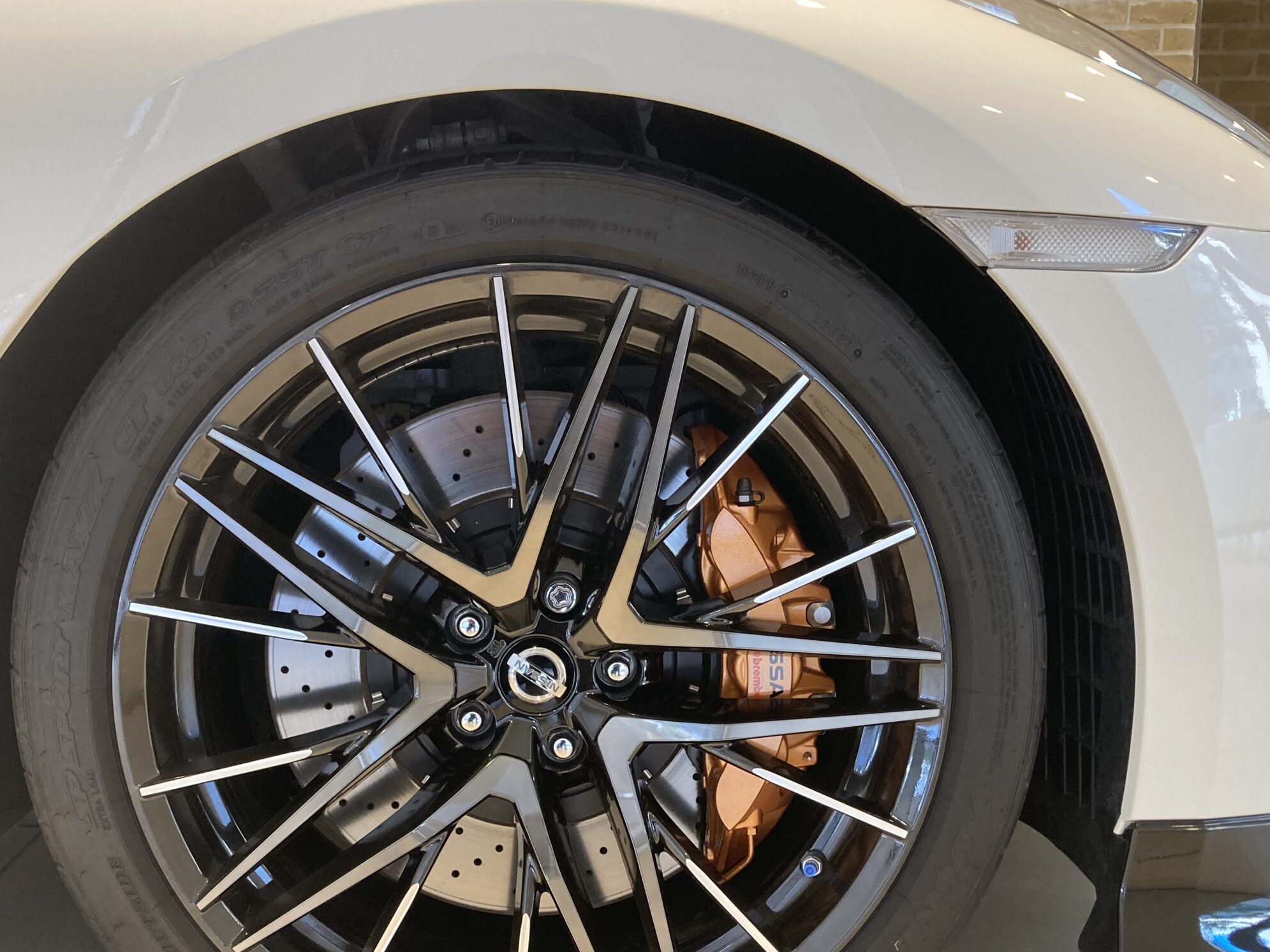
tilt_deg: -10.5
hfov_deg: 51.3
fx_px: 1321
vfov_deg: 39.4
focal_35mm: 36
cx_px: 572
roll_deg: +0.3
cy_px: 594
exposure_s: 1/60
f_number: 1.8
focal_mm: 3.99
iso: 100
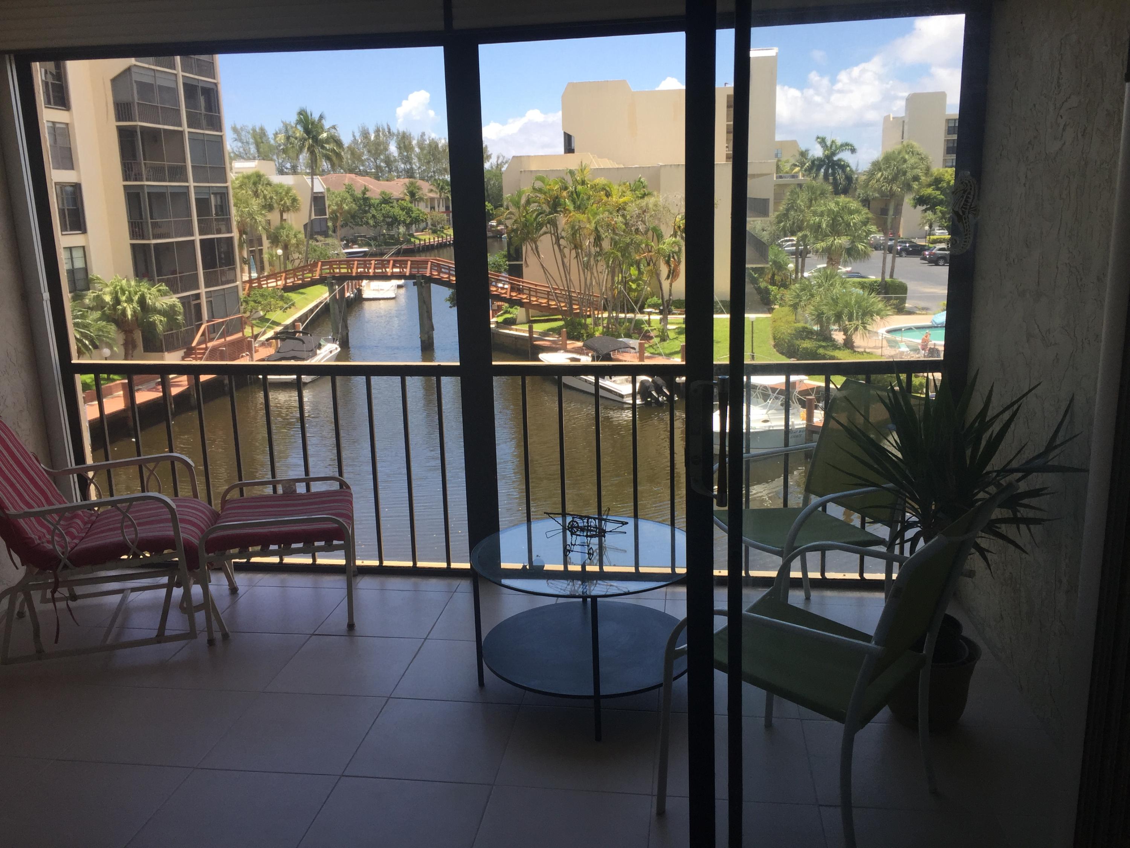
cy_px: 424
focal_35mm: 29
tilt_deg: -11.9
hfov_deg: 61.7
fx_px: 947
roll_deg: -0.2
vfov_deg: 48.2
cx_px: 565
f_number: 2.2
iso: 32
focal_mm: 4.15
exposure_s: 1/534
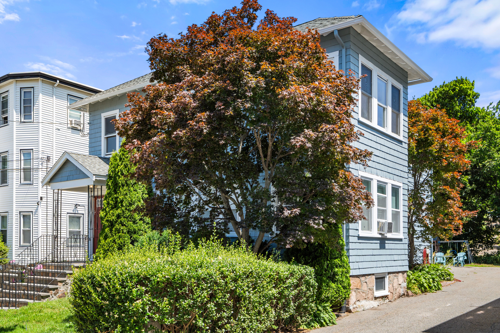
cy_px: 166
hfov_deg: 55.8
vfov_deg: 38.9
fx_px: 472
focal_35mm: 34
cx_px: 250
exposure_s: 1/800
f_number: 7.1
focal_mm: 34
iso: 320
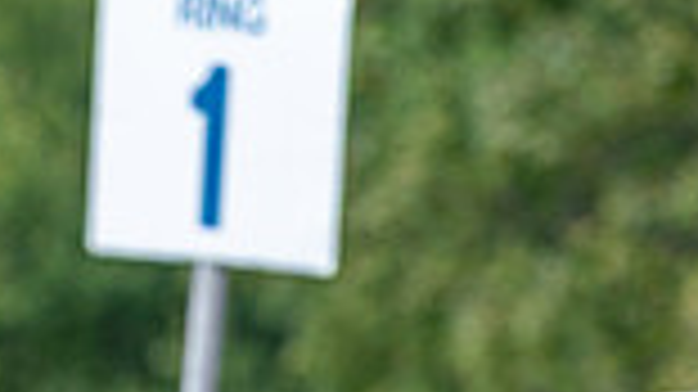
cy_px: 973
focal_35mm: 824
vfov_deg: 1.5
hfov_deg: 2.6
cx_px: -385
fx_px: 15243
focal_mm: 181
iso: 400
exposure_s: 1/1250
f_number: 4
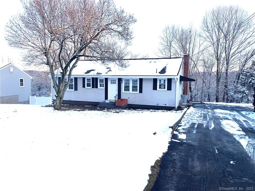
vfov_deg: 53.1
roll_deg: -0.7
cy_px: 96
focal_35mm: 26
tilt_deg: -6.0
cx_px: 128
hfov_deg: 67.3
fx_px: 192
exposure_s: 1/331
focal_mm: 4.25
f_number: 1.8
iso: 25
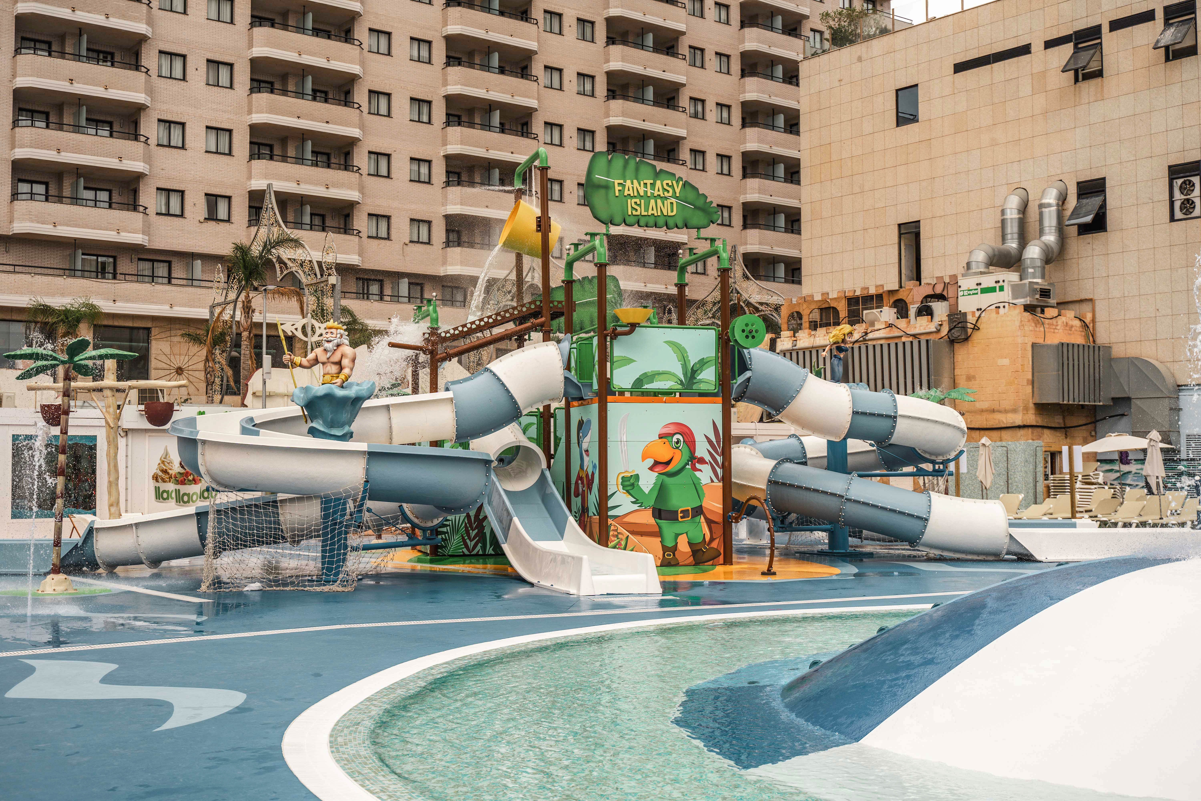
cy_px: 400
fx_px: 1368
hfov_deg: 47.4
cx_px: 600
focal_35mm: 41
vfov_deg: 32.6
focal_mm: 41
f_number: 3.5
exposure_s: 1/640
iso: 160
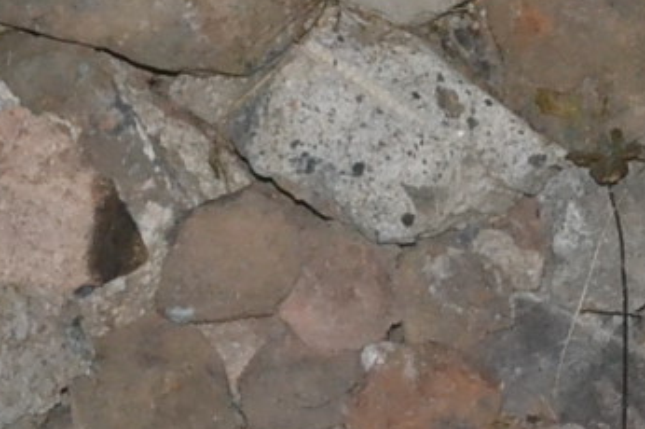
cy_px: -726
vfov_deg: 3.4
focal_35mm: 400
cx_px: 449
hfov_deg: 5.2
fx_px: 7160
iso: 3200
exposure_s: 1/60
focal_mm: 40
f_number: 5.3
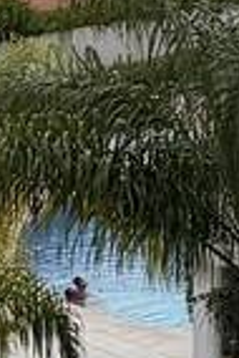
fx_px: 2513
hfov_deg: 4.5
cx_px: 1255
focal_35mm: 253
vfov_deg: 7.6
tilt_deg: +0.5
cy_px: -464
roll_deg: -0.2
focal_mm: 6.76
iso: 80
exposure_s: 1/2053
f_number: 1.78
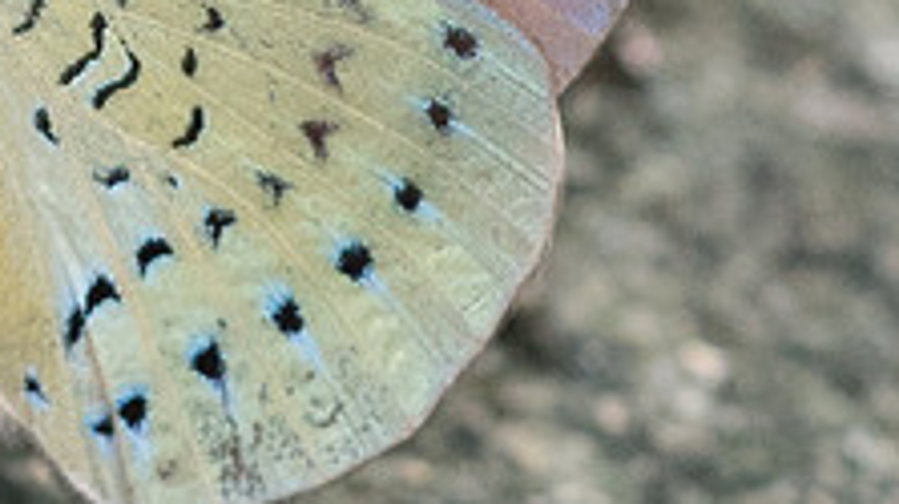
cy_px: 225
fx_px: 46826
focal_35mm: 1966
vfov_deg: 0.6
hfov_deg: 1.1
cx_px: 238
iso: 800
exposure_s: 1/250
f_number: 4.5
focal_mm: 150
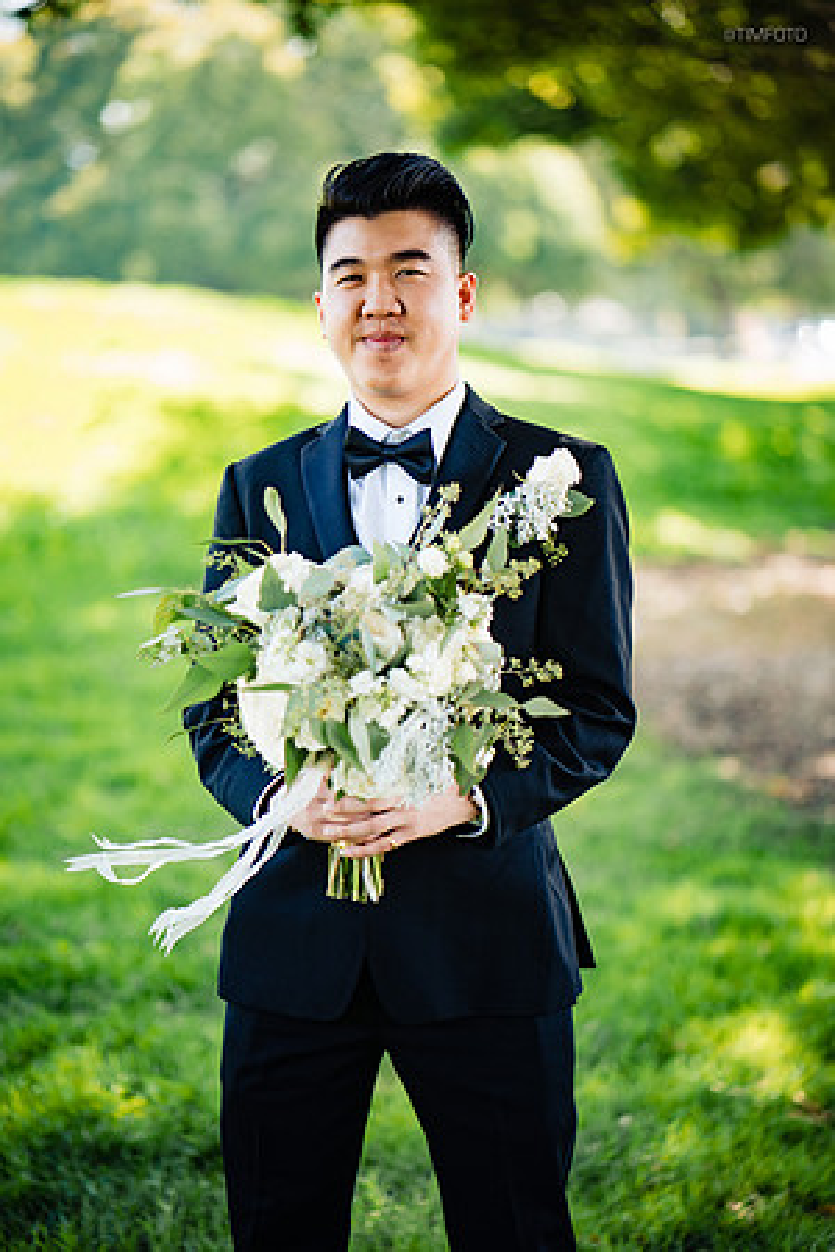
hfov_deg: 16.1
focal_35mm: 85
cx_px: 418
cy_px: 626
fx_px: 2957
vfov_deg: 23.9
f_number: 1.8
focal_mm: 85
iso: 160
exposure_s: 1/320
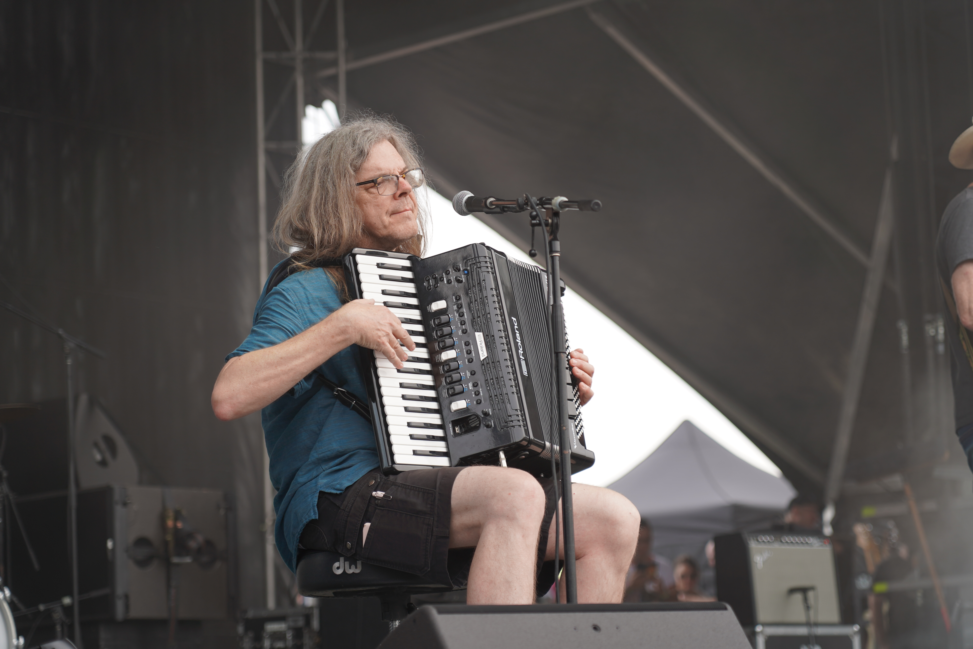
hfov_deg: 19.5
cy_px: 324
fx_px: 2838
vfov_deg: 13.0
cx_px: 486
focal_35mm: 105
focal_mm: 105
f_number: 4
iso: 125
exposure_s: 1/160
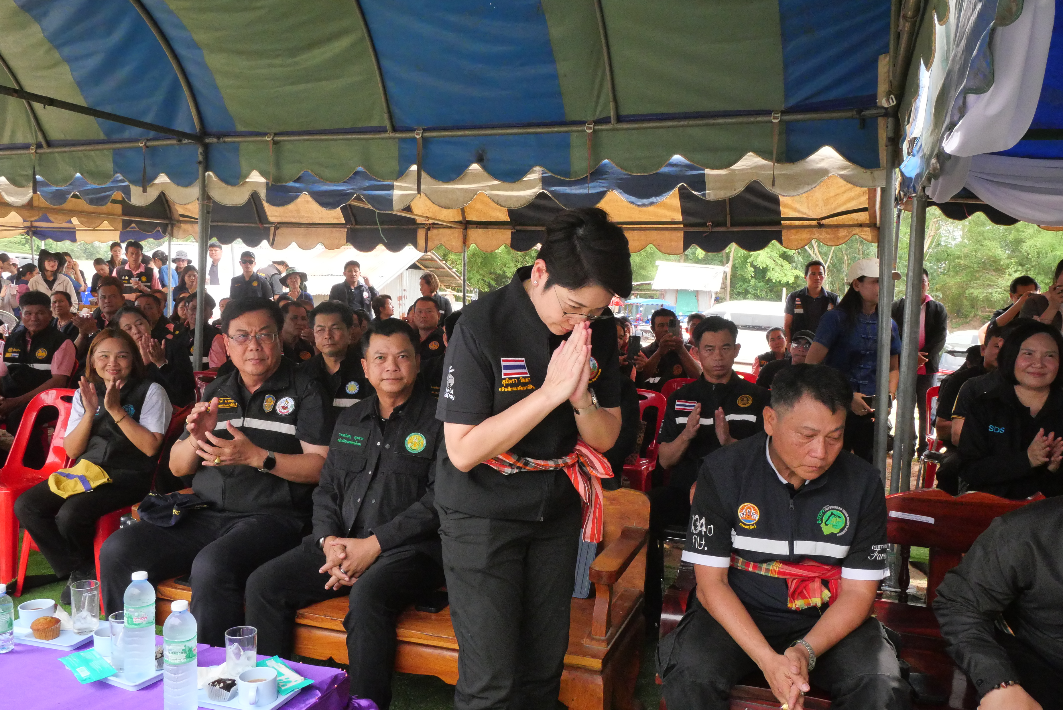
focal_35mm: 29
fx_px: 857
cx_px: 532
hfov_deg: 63.6
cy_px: 355
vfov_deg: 45.0
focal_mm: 14
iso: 3200
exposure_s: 1/500
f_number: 9
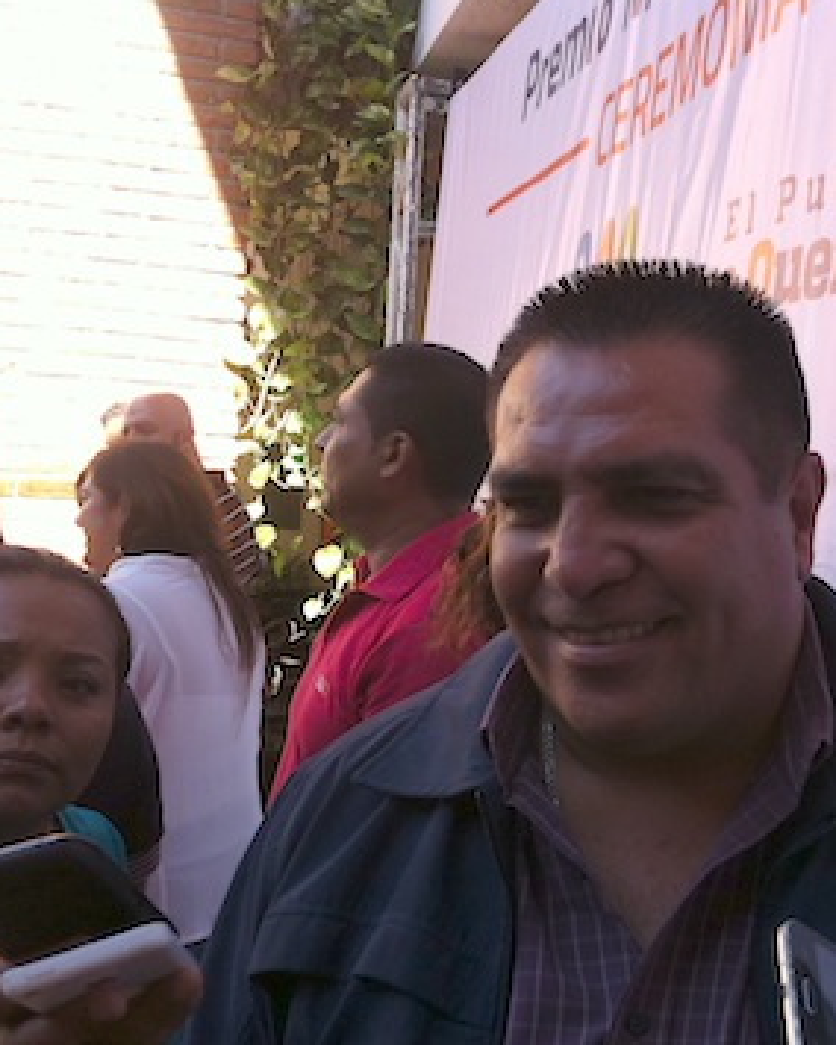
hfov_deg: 30.7
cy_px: 534
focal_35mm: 48
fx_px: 1485
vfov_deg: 38.8
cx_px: 659
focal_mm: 3.85
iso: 80
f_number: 2.8
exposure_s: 1/149
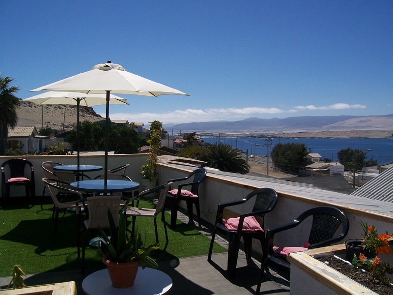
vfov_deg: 41.8
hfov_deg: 54.0
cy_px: 148
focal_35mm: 34
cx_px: 196
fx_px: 386
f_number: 4.9
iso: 64
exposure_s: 1/1000
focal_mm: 6.1
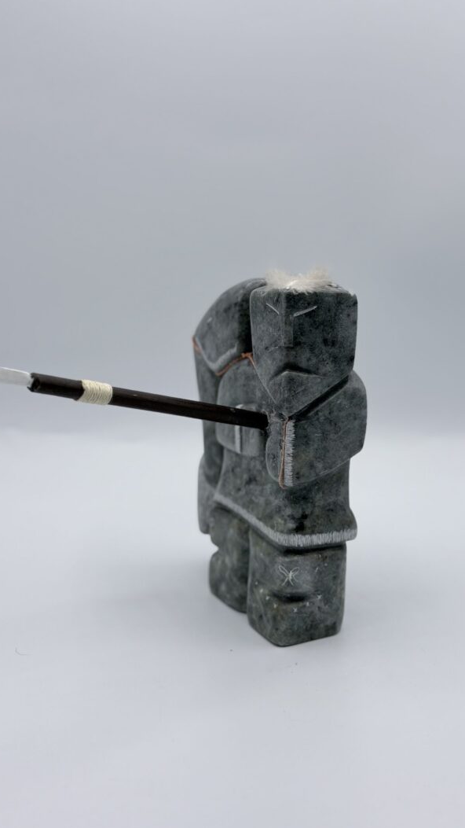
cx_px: 253
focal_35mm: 53
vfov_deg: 39.2
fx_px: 1162
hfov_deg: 22.6
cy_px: 415
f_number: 1.78
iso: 64
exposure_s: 1/1931
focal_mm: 6.76
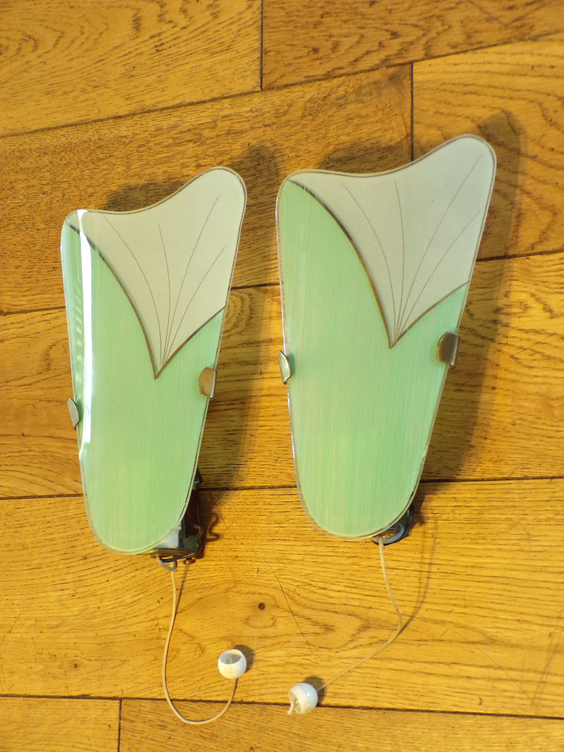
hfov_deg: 26.1
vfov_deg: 34.3
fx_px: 1217
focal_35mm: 56
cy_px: 376
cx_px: 282
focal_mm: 10.1
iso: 400
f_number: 3.7
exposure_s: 1/9
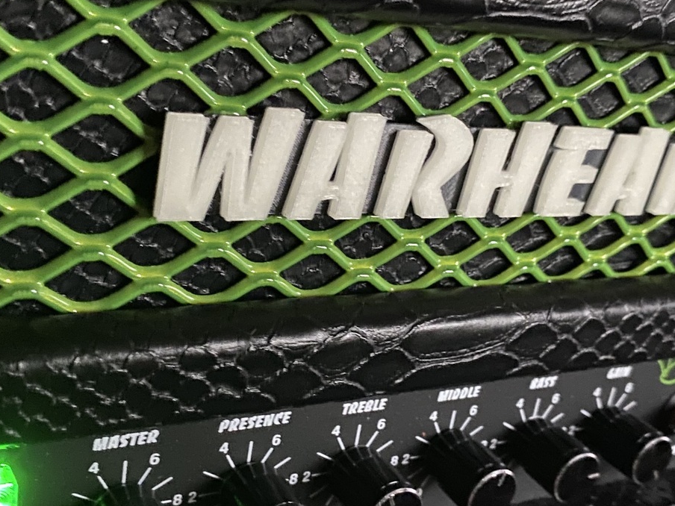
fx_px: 897
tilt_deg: -21.0
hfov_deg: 41.2
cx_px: 364
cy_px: 275
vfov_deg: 31.5
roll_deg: -9.1
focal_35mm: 46
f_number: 1.8
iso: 800
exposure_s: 1/20
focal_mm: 4.25
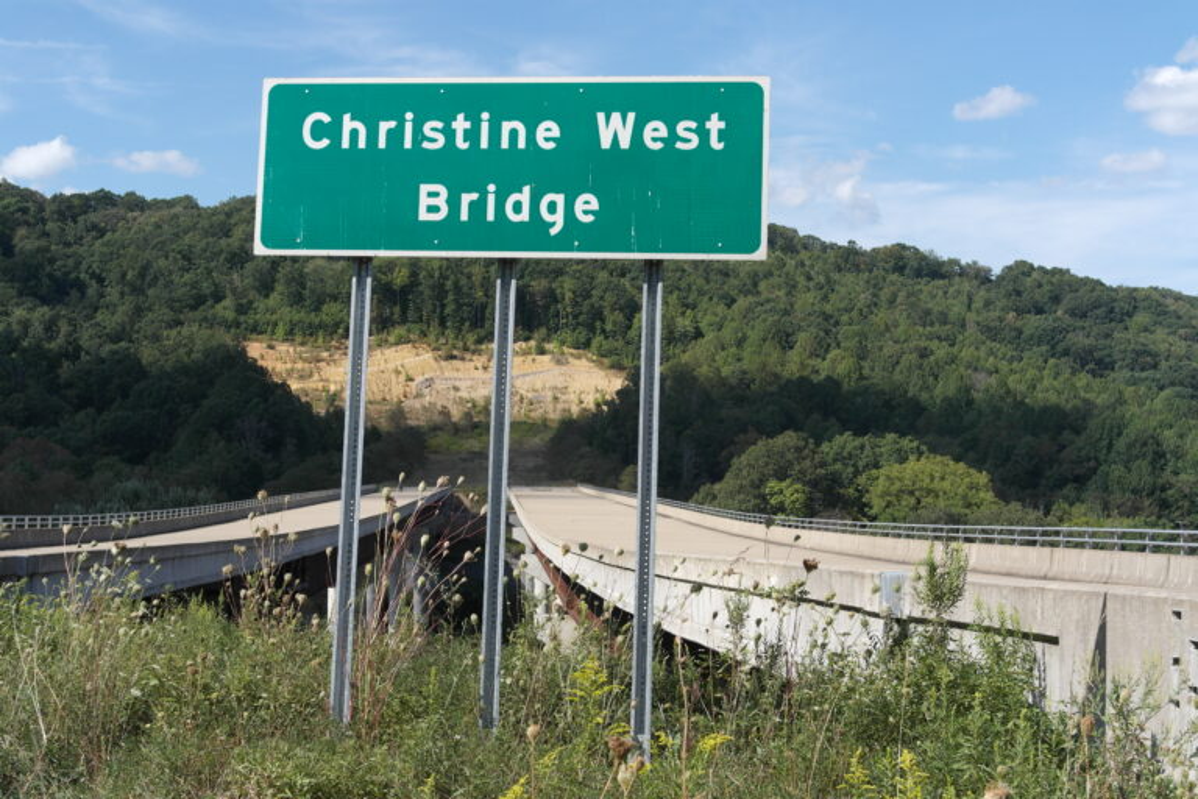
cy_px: 400
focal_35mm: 69
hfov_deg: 29.2
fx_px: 2296
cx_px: 599
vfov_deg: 19.7
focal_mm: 45
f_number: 7.1
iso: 100
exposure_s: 1/250
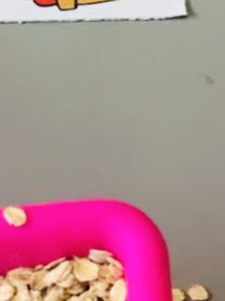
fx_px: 859
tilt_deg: -39.2
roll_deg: -3.6
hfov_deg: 14.7
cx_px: 213
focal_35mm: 99
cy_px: -26
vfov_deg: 19.1
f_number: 1.8
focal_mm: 3.99
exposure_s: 1/24
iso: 40
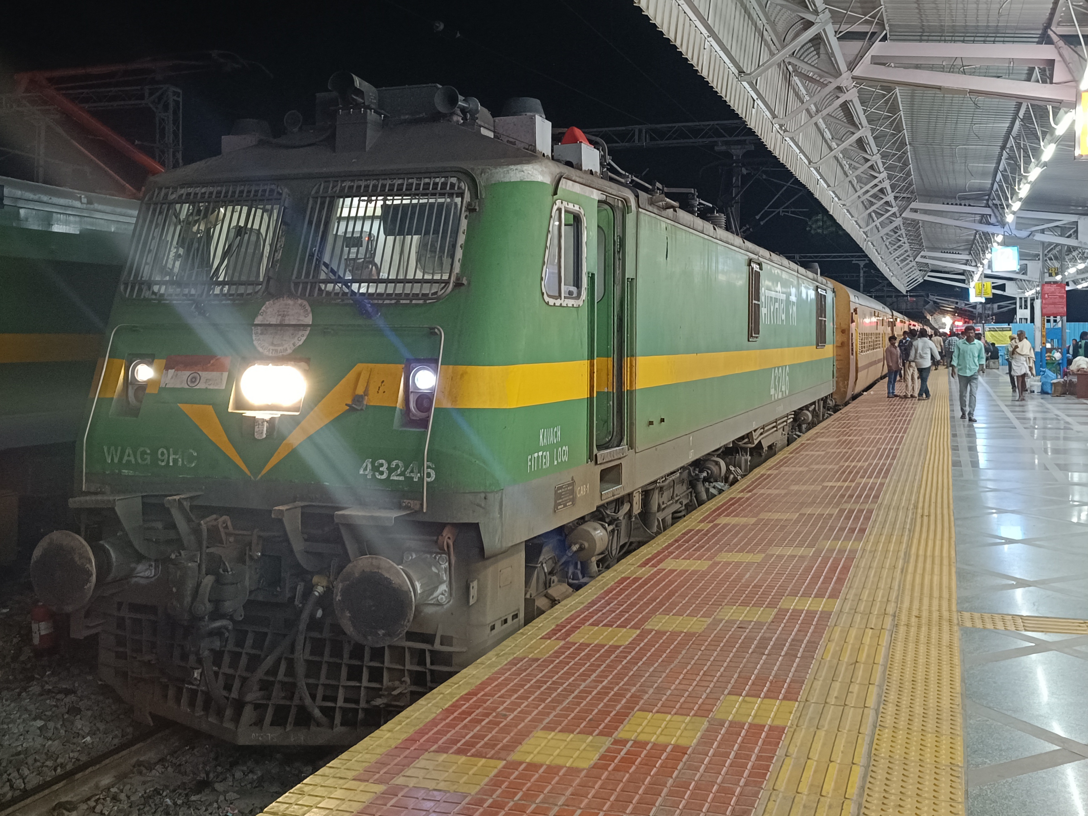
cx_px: 544
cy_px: 408
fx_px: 754
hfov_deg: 71.6
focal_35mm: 24
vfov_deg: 56.8
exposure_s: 1/25
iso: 900
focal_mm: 5.59
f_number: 1.88
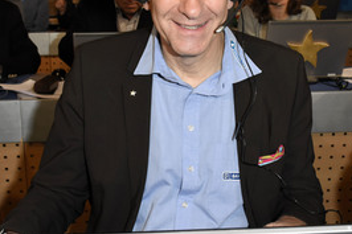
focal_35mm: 56
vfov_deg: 24.1
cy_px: 81
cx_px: 159
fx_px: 547
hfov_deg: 35.6
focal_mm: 22
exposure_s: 1/125
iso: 1600
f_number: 6.3
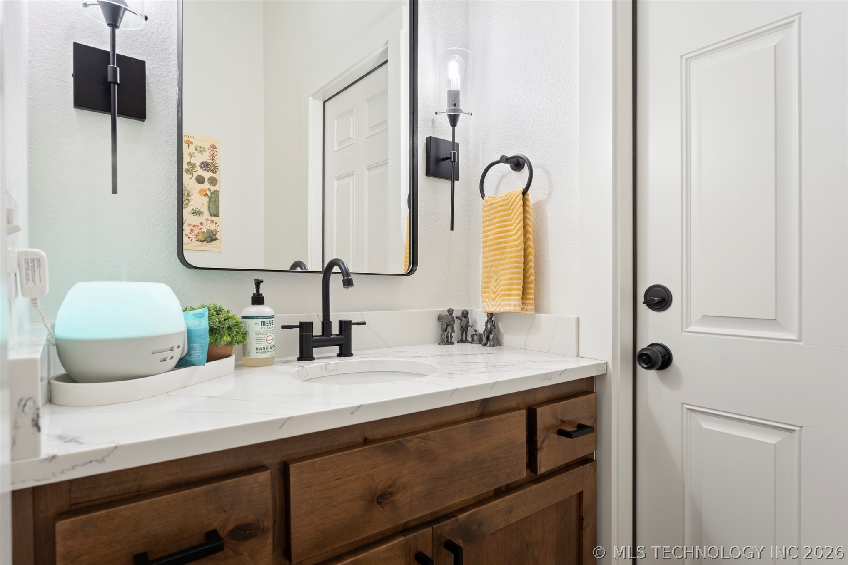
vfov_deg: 64.5
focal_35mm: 19
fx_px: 447
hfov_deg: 86.9
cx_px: 424
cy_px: 282
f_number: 8
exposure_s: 1/1.25
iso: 160
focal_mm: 19
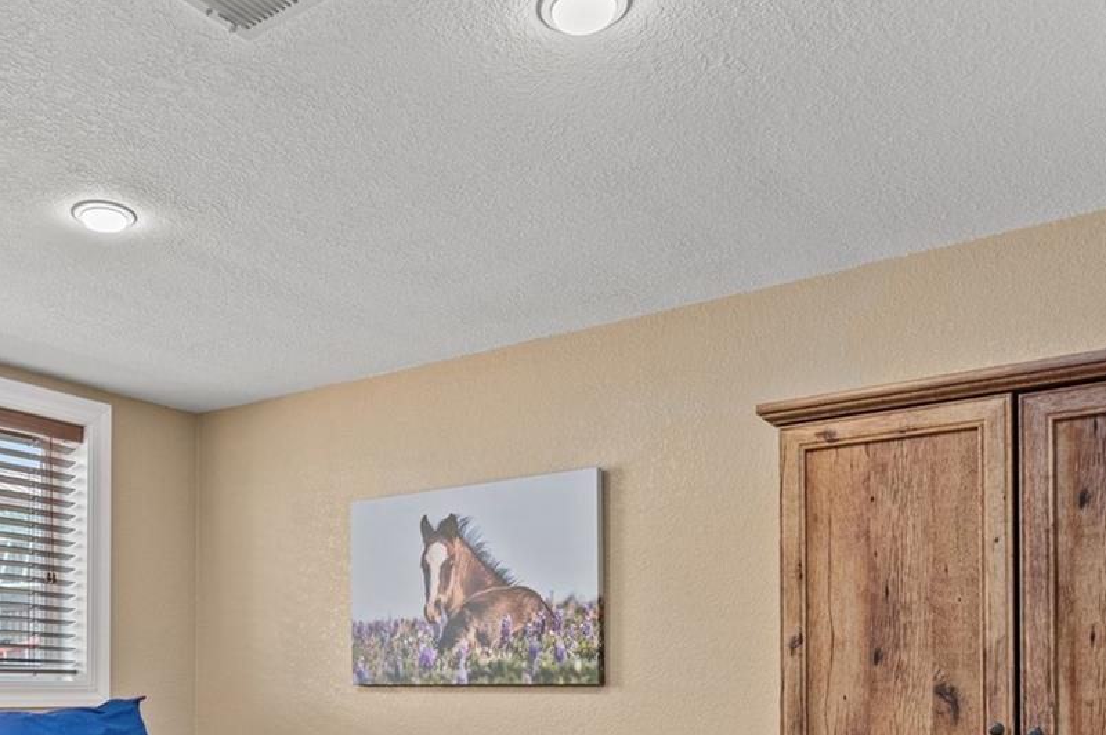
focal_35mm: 34
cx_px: 397
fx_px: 1044
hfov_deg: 55.0
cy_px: 697
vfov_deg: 35.8
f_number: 8
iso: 400
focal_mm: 17
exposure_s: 1.6
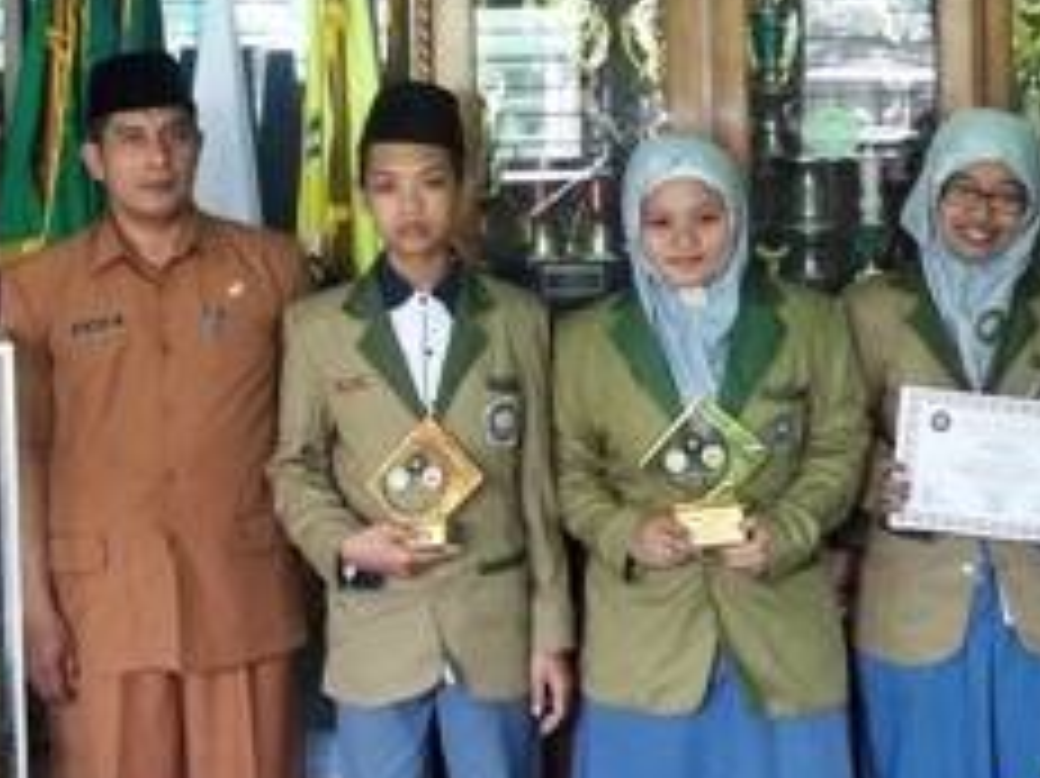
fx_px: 1862
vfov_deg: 23.4
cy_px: 216
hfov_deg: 31.2
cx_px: 486
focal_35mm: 62
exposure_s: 1/30
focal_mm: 5.7
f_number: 2.9
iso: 160
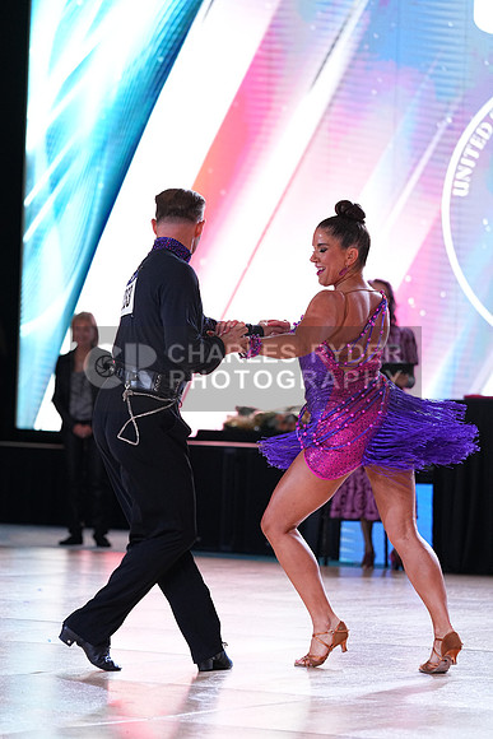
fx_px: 3367
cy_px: 370
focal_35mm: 164
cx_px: 246
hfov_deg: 8.4
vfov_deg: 12.5
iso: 2000
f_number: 4
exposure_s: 1/400
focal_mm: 164
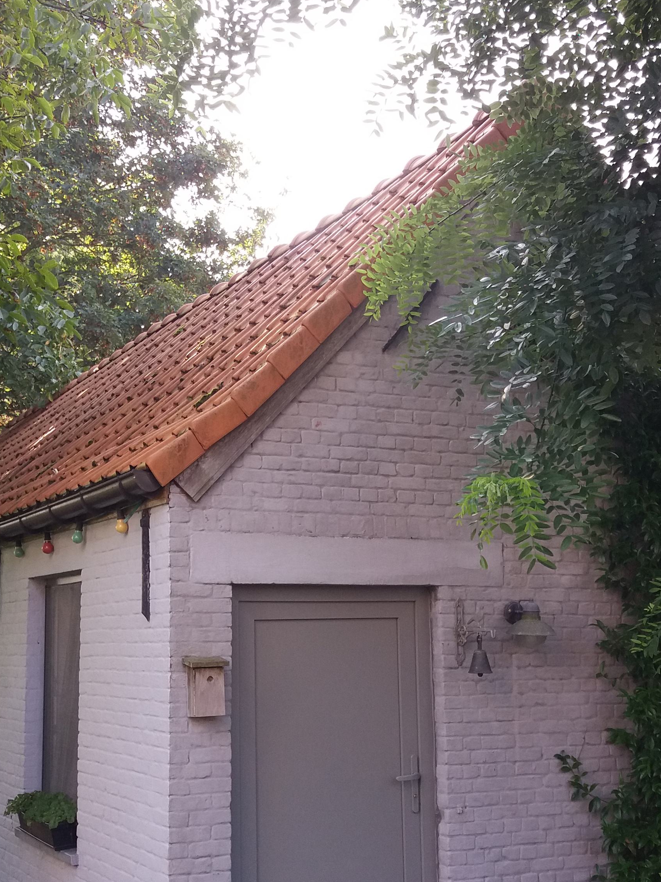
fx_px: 1298
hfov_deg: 28.5
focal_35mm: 51
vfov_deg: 37.4
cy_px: 493
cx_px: 292
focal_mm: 3.7
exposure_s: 1/111
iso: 64
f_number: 1.9
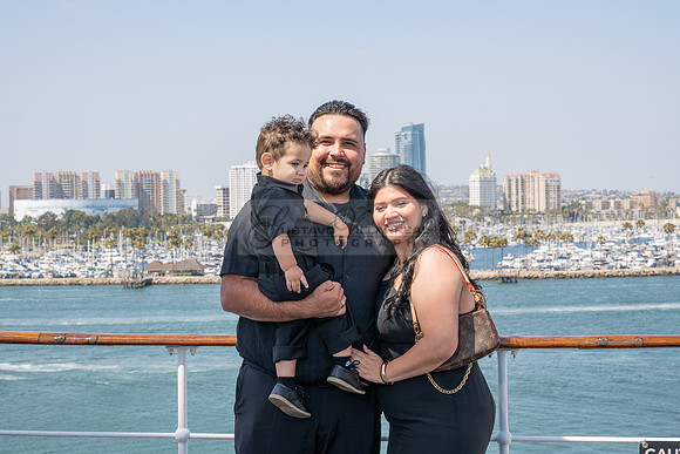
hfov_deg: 30.1
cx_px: 340
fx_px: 1266
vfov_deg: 20.3
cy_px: 227
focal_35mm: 67
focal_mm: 67
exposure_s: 1/200
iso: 200
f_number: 11
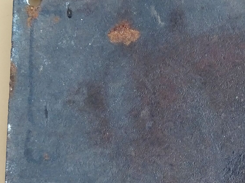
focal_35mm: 57
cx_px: 208
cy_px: 129
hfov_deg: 32.5
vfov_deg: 25.5
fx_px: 403
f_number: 3.5
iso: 500
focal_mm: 4.1
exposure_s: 1/30
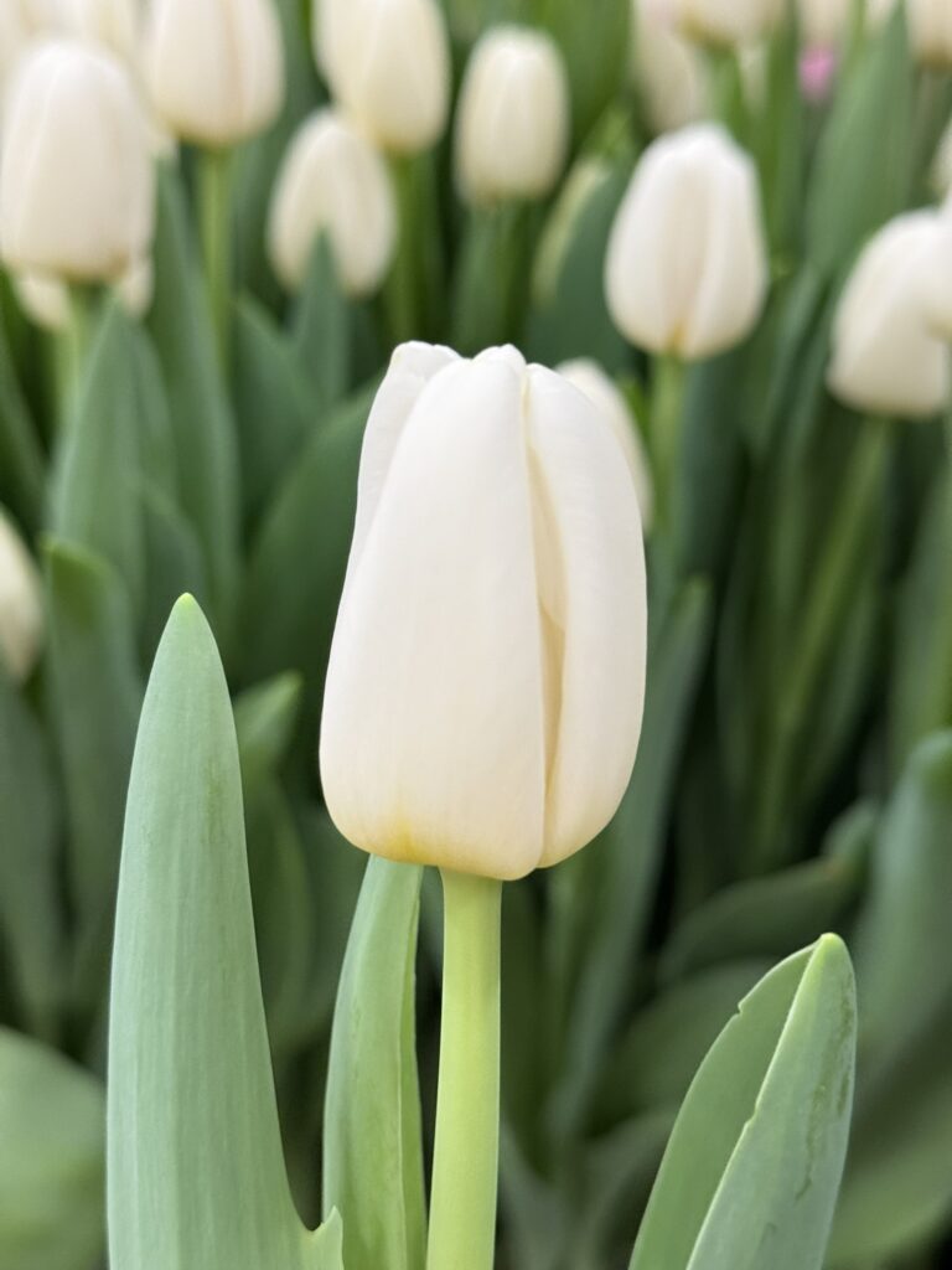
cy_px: 635
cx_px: 476
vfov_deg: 39.7
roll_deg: -2.2
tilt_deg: -33.9
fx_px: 1760
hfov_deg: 30.3
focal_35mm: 48
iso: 200
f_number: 1.78
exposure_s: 1/33
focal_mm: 6.76
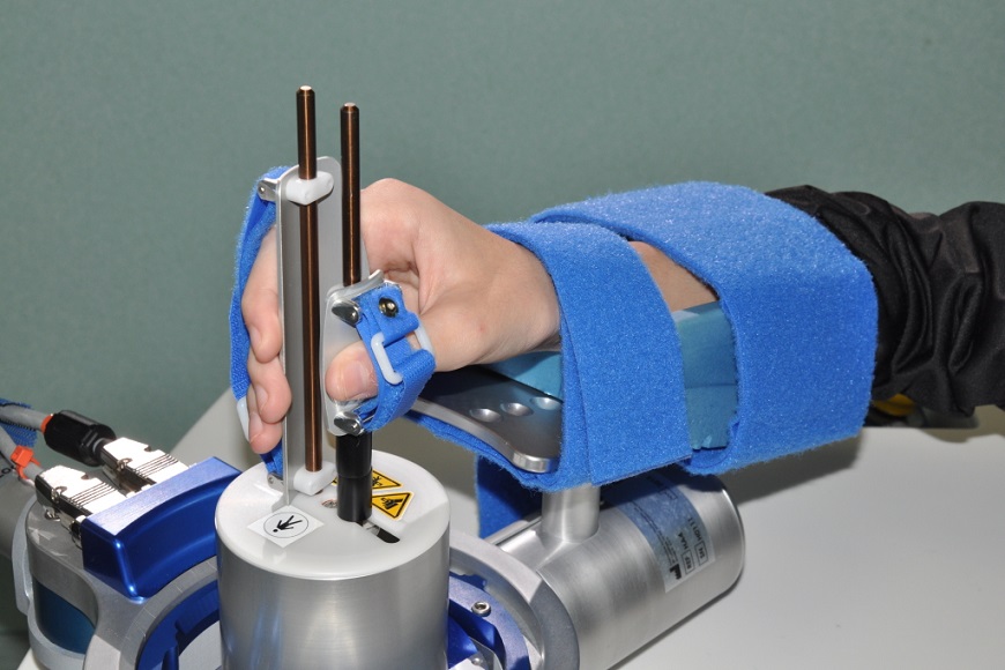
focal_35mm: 68
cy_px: 335
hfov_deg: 29.9
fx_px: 1884
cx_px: 502
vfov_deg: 20.2
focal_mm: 45
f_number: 11
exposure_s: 1/125
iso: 400
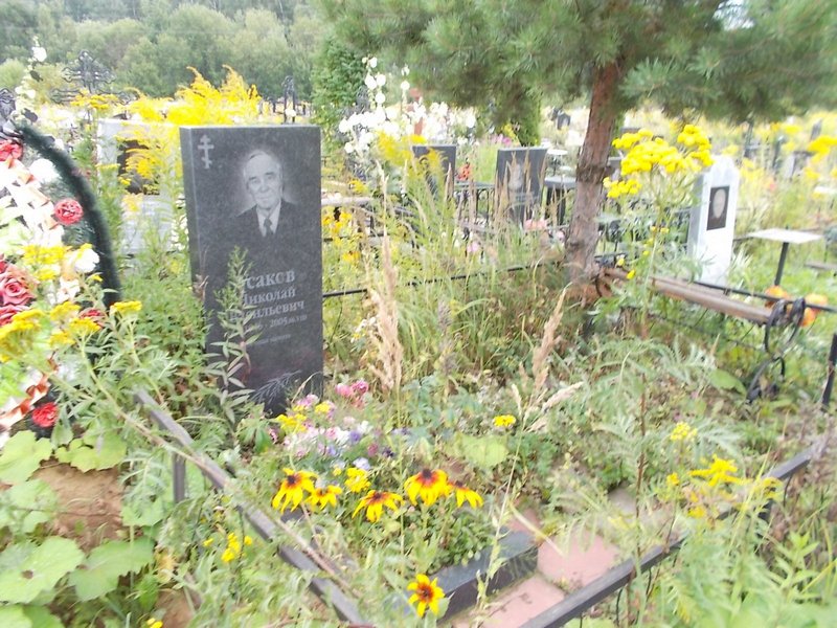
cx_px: 418
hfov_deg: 67.3
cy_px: 314
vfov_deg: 53.1
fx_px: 629
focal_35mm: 26
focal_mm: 4.6
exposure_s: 1/25
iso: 100
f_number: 3.2
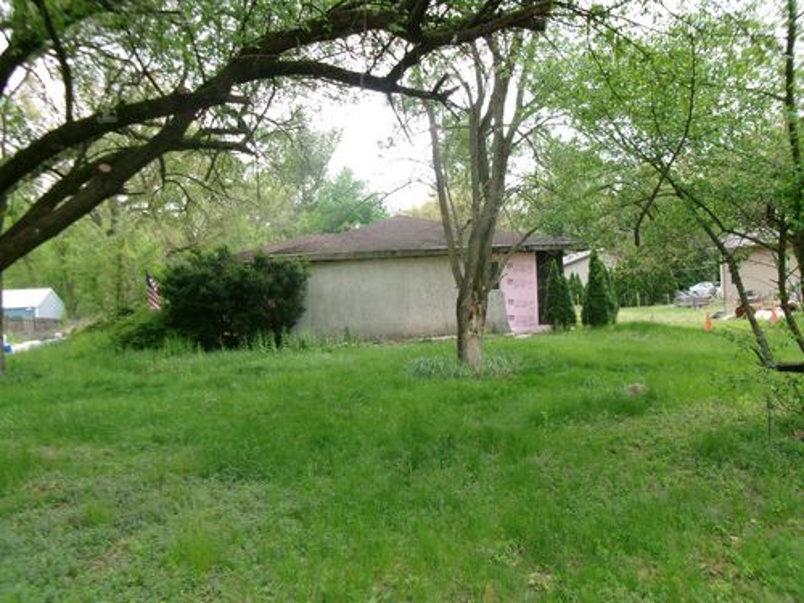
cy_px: 302
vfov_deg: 49.7
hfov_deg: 63.4
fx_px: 650
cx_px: 402
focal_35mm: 28
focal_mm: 5.1
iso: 100
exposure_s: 1/180
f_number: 3.9
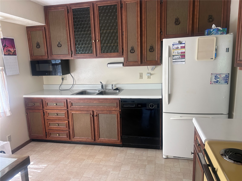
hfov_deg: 67.3
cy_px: 90
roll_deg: +1.5
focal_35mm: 26
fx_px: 182
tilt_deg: -9.7
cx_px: 121
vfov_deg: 53.1
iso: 100
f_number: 1.5
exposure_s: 1/121
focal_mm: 5.7
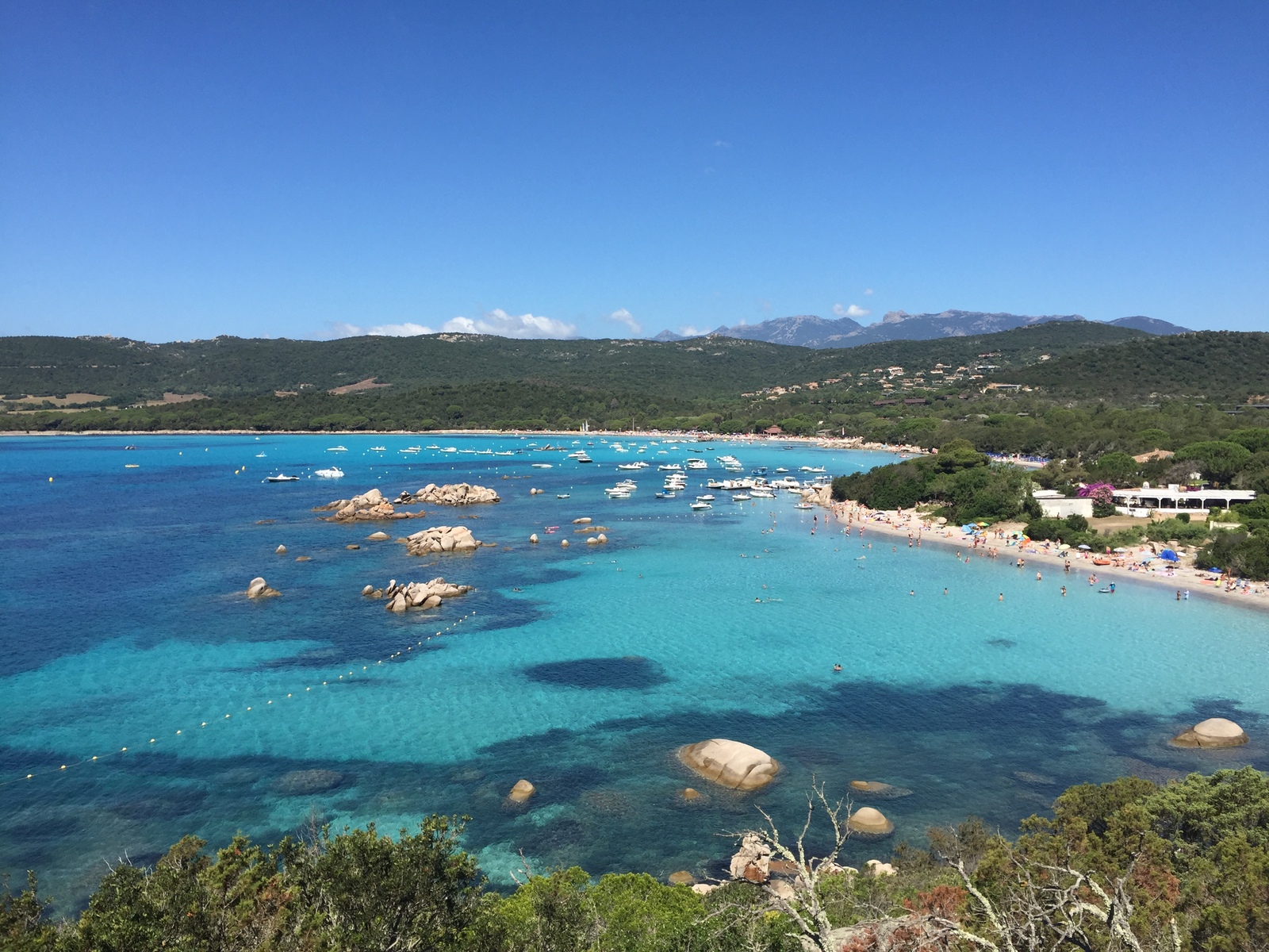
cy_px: 476
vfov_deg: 48.2
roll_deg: -0.6
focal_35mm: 29
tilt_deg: -2.7
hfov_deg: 61.7
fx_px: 1063
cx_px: 634
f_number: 2.2
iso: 32
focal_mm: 4.15
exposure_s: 1/2083
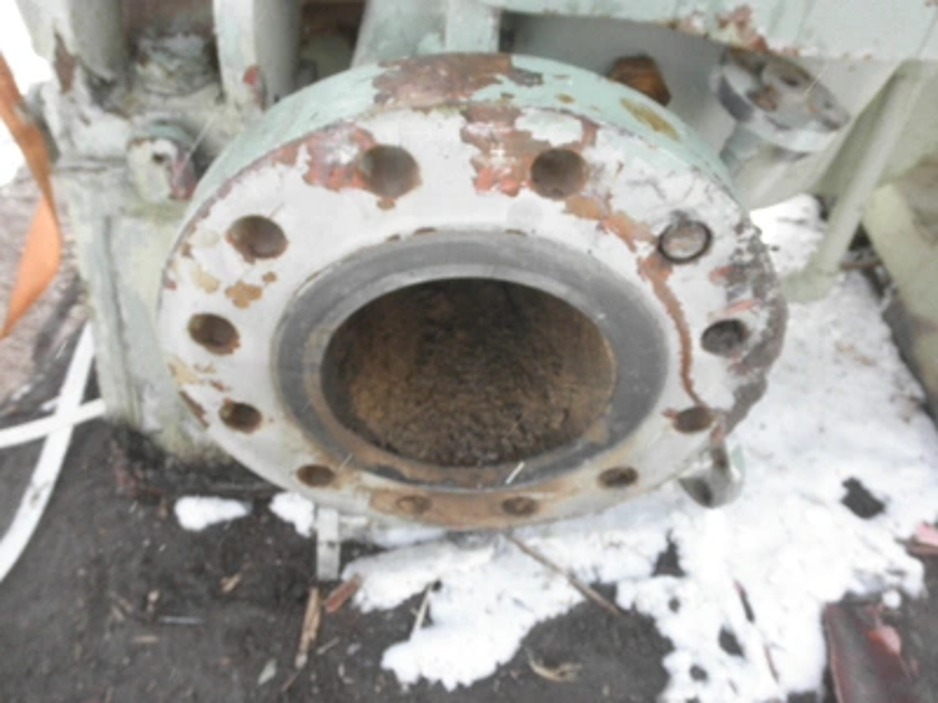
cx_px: 469
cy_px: 352
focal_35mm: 28
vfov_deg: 49.7
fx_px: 759
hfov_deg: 63.4
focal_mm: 5
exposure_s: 1/250
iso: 64
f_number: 3
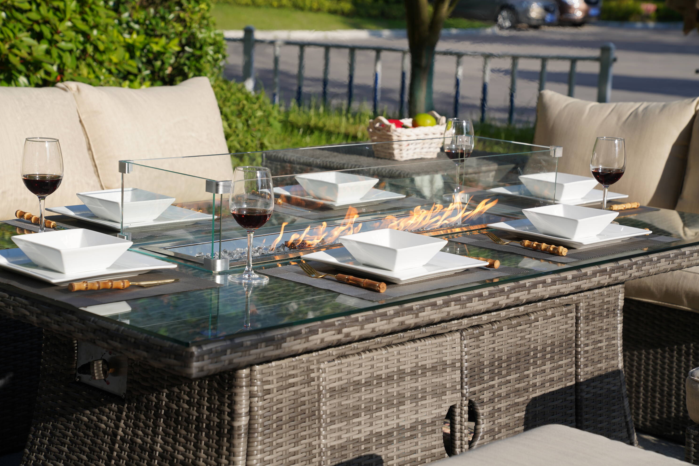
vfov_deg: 19.2
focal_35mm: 71
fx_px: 1378
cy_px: 234
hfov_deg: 28.5
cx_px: 346
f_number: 5.6
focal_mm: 70
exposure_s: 1/320
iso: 100
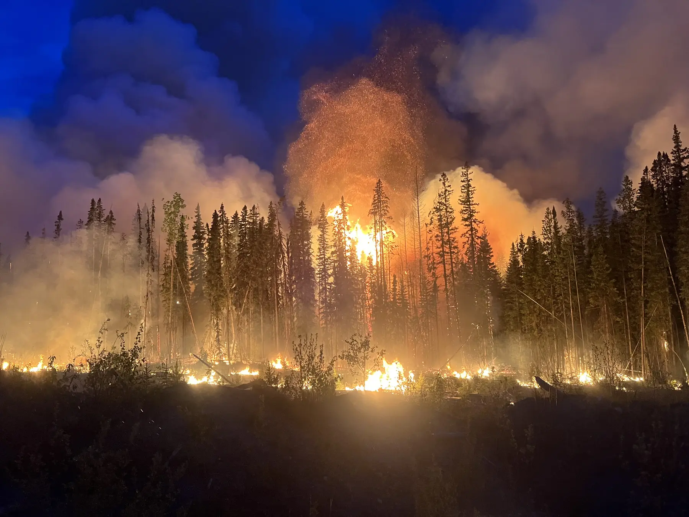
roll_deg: +2.2
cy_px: 258
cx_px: 344
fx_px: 518
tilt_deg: +7.8
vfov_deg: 53.1
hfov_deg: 67.3
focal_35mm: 26
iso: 500
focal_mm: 5.7
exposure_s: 1/60
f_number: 1.5
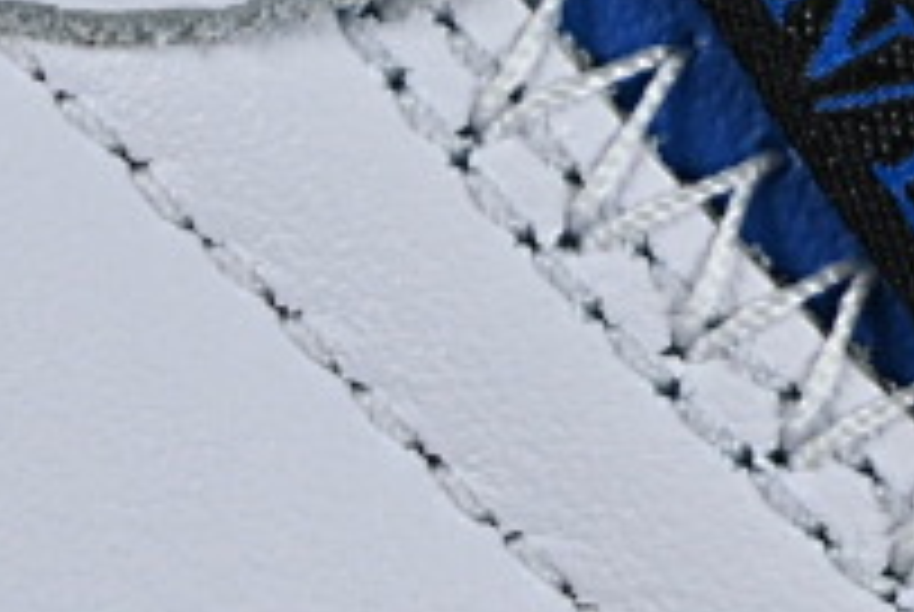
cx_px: 1463
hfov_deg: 6.9
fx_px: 7501
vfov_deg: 4.7
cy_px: -200
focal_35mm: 295
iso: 400
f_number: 6.3
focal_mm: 50
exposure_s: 1/160
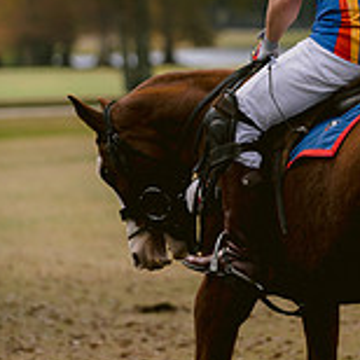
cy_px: 21
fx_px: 3659
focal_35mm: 311
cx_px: 339
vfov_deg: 5.6
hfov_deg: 5.6
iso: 200
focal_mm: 125
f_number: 2.8
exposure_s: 1/5000
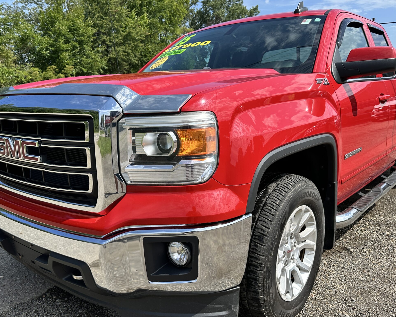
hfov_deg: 57.2
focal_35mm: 31
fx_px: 363
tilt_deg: -11.2
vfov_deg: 47.1
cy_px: 168
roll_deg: -0.3
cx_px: 194
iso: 80
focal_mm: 6.86
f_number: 1.78
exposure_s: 1/2882
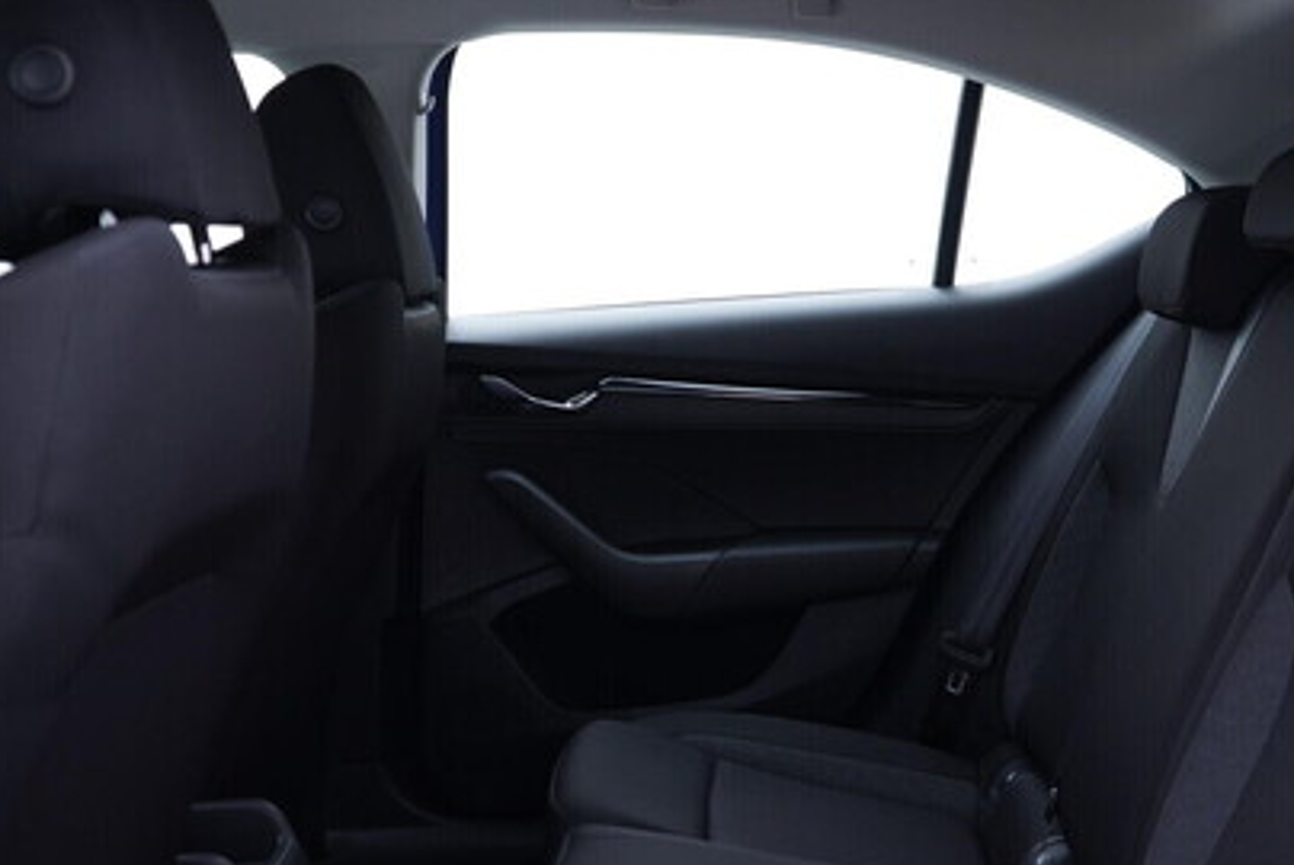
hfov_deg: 40.3
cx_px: 682
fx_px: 1762
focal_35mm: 49
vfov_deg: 27.5
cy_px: 489
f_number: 2.8
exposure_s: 1/40
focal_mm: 24
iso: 200
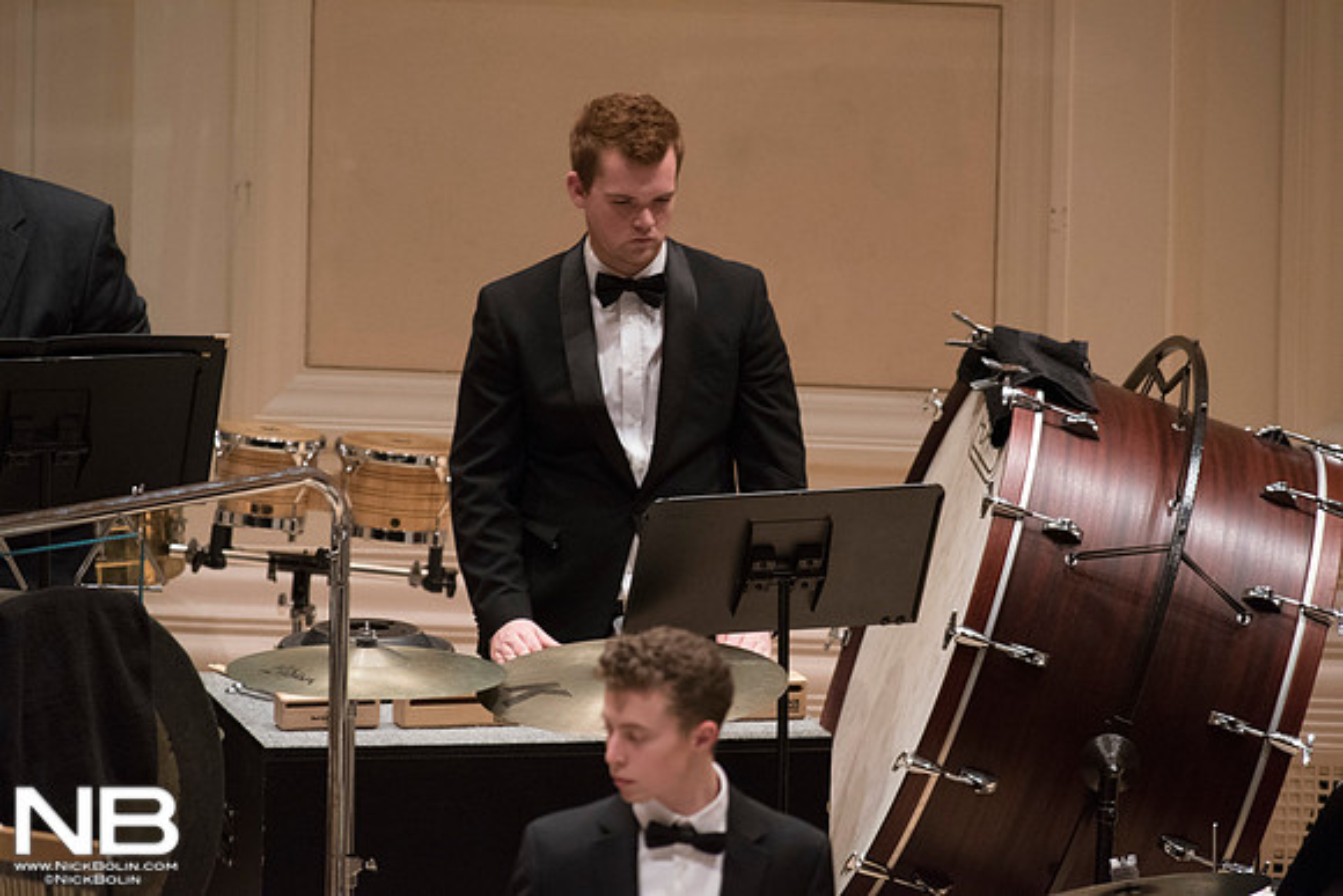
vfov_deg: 2.3
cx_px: 672
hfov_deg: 3.4
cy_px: 448
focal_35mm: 600
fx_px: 22388
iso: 6400
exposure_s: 1/160
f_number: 5.6
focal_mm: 600
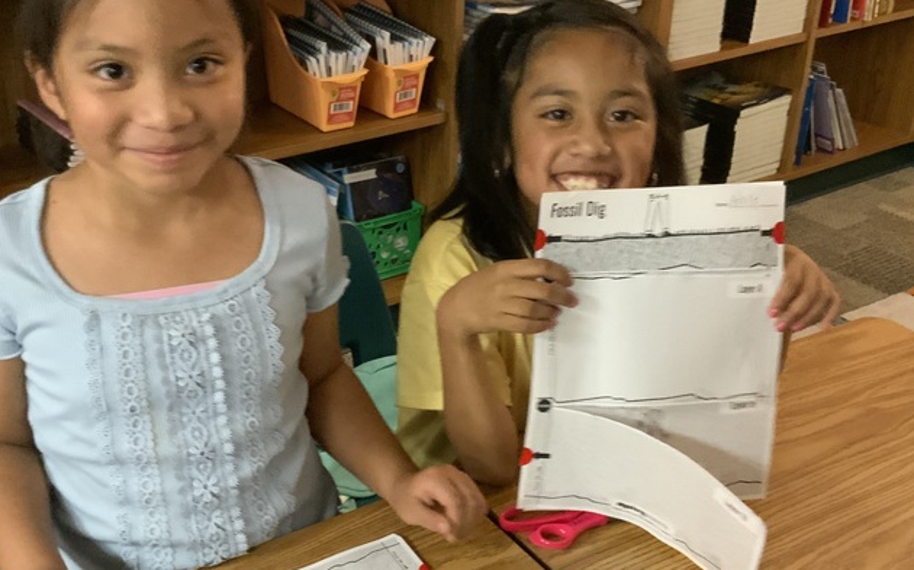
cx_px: 408
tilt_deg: -28.8
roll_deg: -2.5
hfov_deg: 40.3
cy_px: 328
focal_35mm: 50
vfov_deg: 25.8
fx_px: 1245
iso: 320
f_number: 1.8
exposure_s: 1/30
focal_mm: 3
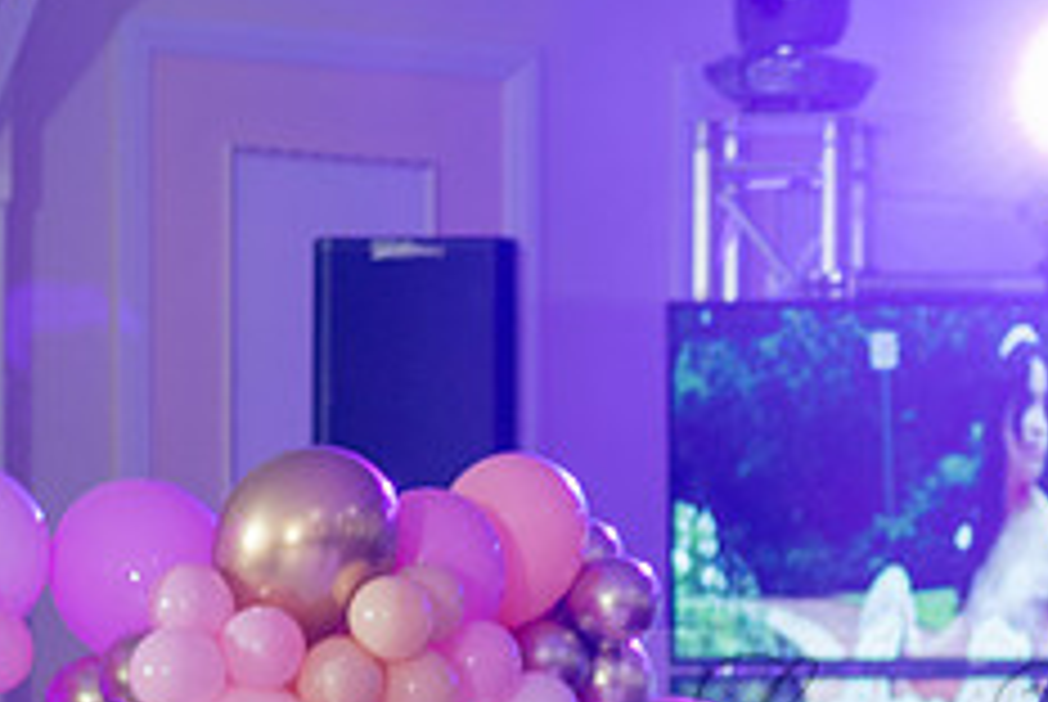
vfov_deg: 6.4
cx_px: 983
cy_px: 733
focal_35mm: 214
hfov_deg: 9.6
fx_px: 6238
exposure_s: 1/100
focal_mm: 70
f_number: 2.8
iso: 400
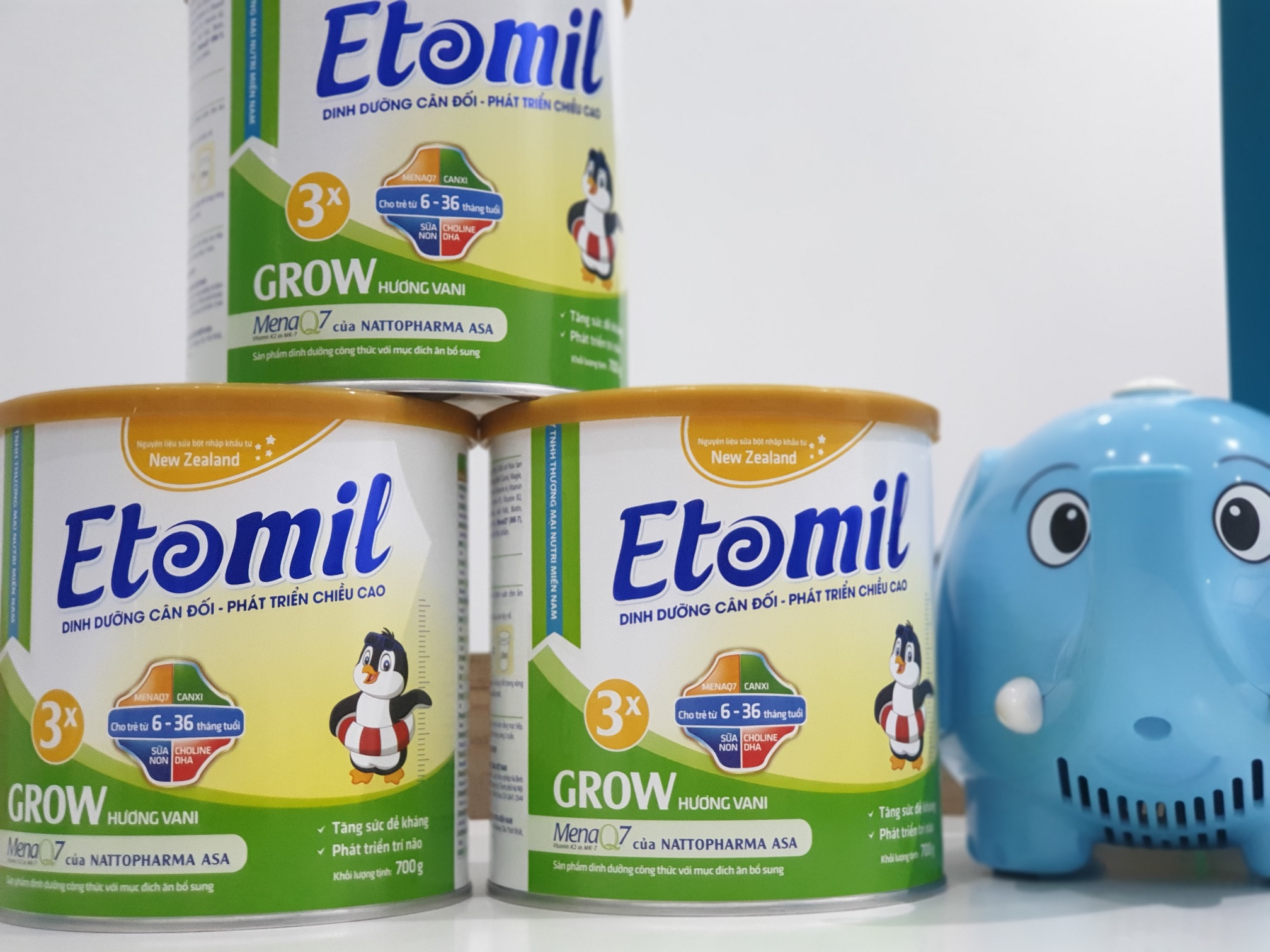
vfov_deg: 28.0
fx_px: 1908
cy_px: 476
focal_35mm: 52
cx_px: 635
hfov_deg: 36.8
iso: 250
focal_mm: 6
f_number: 2.4
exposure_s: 1/33
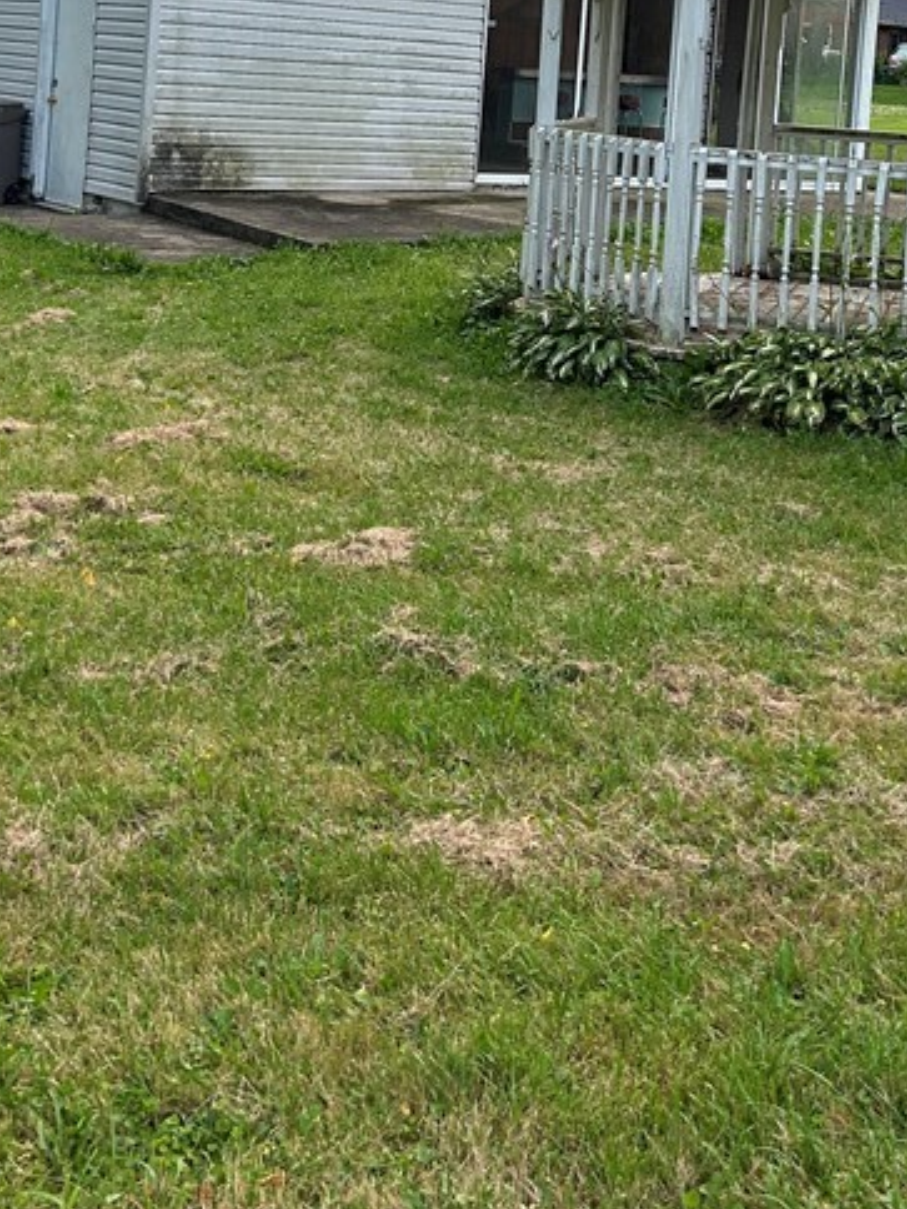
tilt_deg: -2.3
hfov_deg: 26.6
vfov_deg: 33.2
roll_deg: -4.5
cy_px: 135
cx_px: 480
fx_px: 1921
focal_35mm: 55
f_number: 1.5
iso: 50
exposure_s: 1/982
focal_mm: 5.7
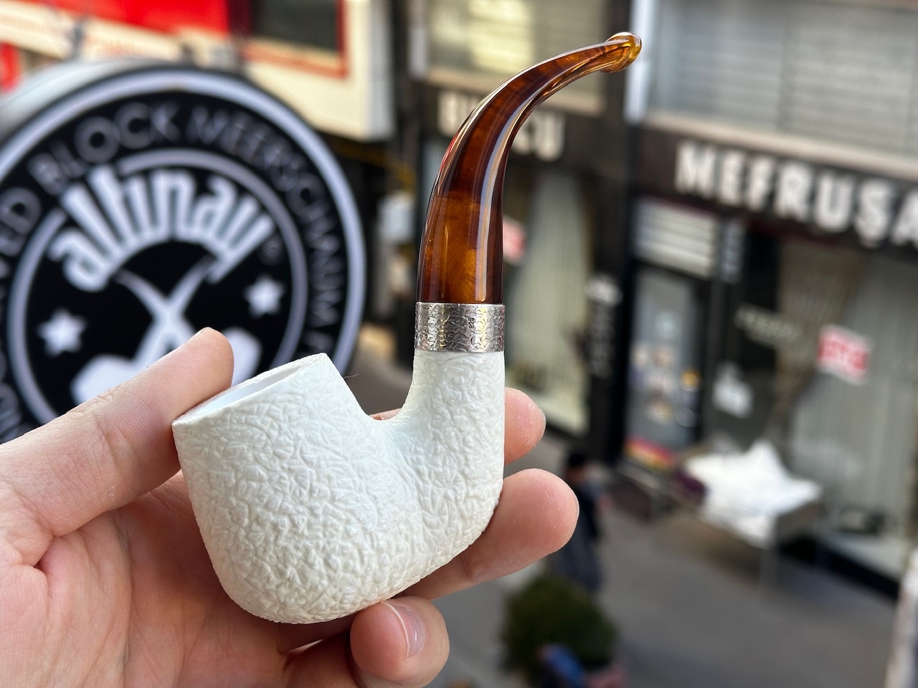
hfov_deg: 39.7
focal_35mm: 48
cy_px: 344
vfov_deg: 30.3
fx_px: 1273
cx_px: 459
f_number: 1.78
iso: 64
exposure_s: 1/229
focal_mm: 6.86
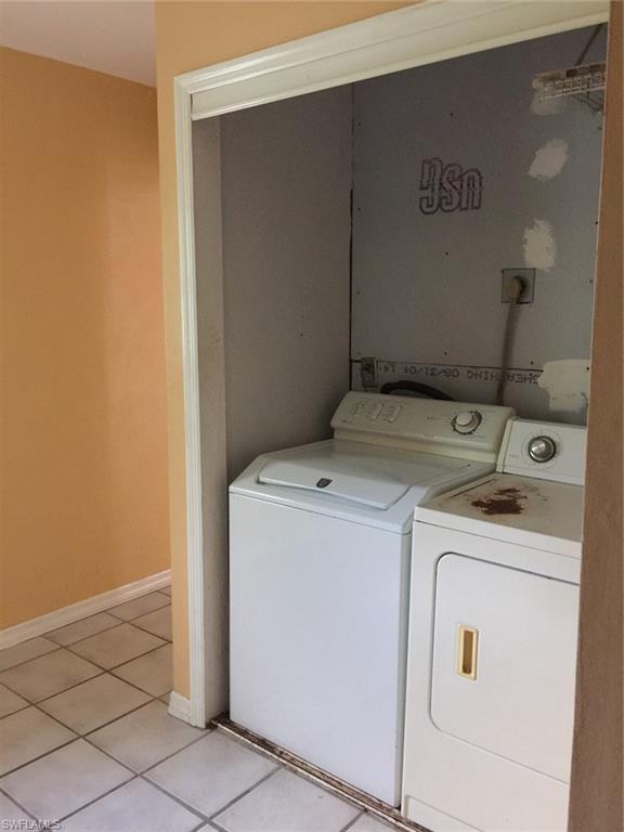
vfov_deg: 61.7
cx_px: 312
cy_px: 416
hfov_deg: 48.2
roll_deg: -0.2
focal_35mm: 29
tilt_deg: -7.6
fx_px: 697
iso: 100
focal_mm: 4.15
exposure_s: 1/4
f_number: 2.2
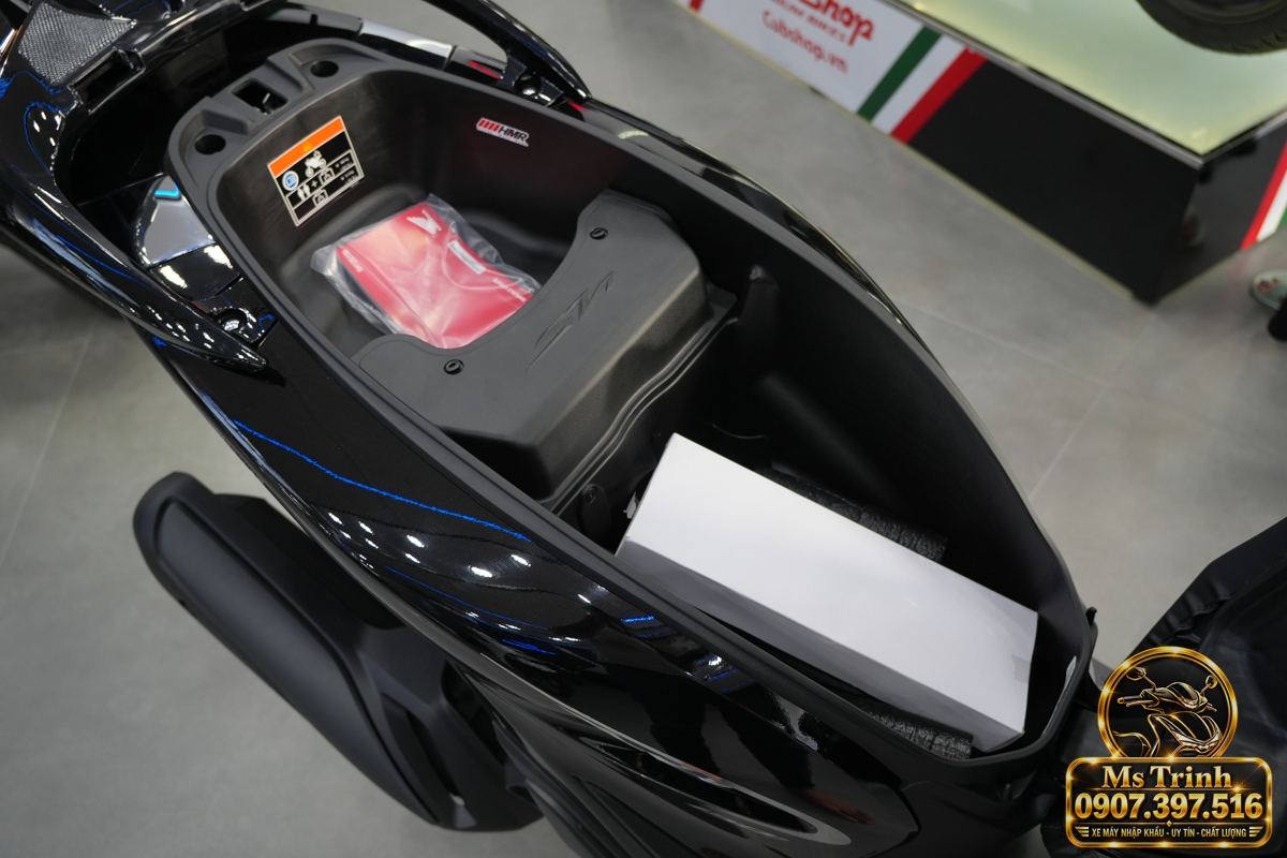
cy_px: 429
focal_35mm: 27
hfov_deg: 67.4
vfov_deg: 47.9
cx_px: 644
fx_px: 965
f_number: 2.8
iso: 200
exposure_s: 1/60
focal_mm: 18
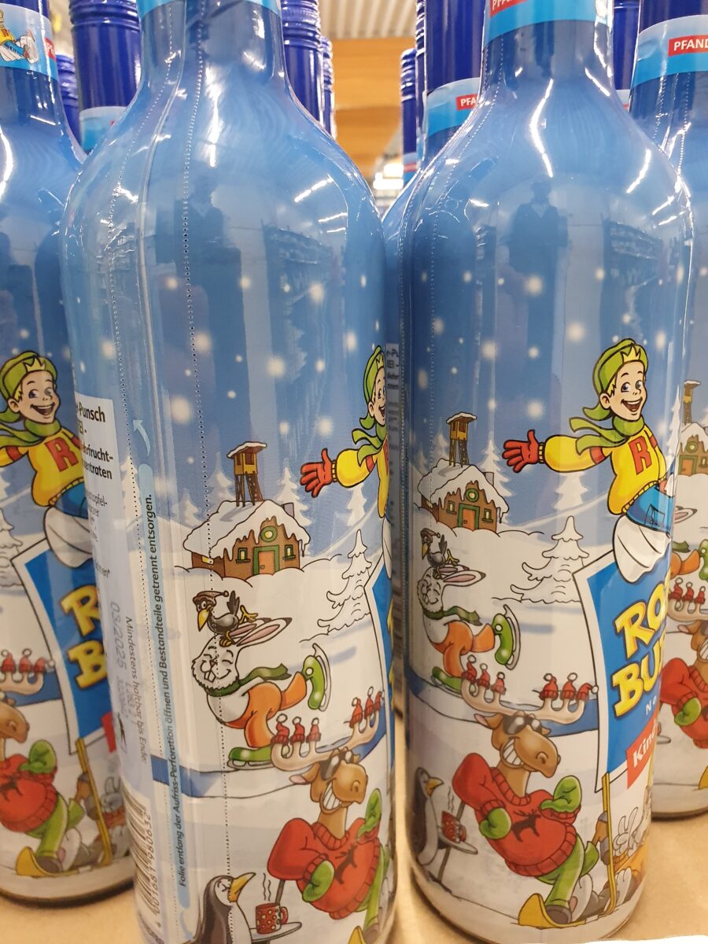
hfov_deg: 53.1
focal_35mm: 26
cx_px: 354
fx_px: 709
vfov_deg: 67.3
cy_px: 472
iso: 800
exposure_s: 1/50
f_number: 2.4
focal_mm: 4.32
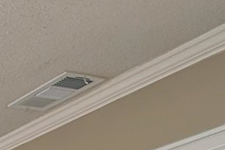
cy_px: 413
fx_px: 569
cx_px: -262
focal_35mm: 91
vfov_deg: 11.2
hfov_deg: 15.8
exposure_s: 1/130
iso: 52
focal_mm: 2.02
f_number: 1.7
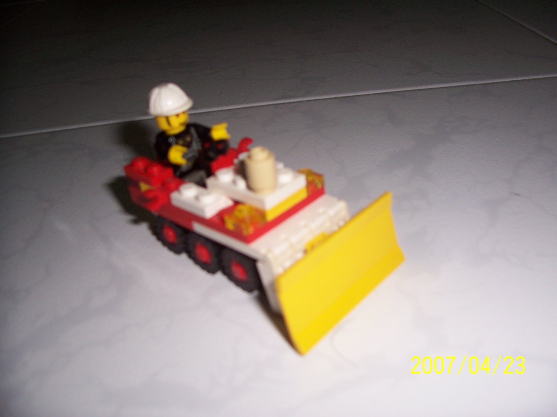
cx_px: 278
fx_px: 547
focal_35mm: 34
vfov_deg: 41.8
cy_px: 208
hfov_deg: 54.0
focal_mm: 5.6
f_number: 2.7
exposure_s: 1/60
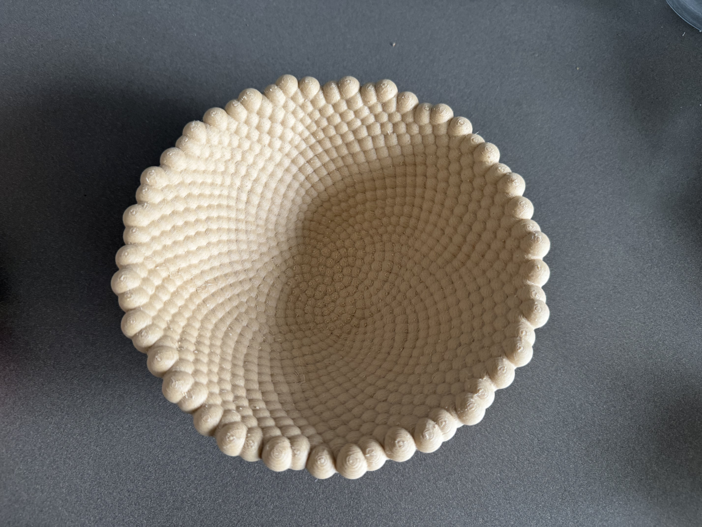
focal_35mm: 24
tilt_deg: -69.4
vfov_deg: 56.8
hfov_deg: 71.6
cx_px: 351
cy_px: 264
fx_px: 487
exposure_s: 1/60
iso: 320
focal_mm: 6.76
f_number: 1.78
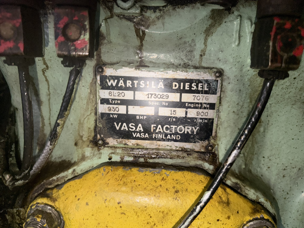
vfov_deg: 56.8
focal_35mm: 24
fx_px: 211
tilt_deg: -12.2
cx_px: 152
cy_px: 114
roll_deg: -3.2
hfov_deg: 71.6
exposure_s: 1/4
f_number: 1.78
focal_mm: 6.76
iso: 50
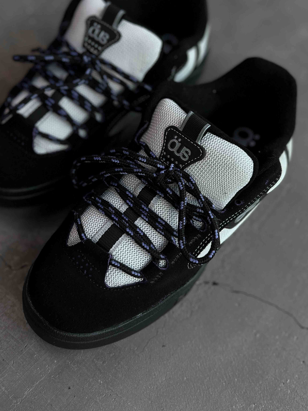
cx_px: 134
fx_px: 356
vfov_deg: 59.7
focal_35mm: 30
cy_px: 177
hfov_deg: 46.7
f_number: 1.5
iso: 64
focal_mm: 5.7
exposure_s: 1/120
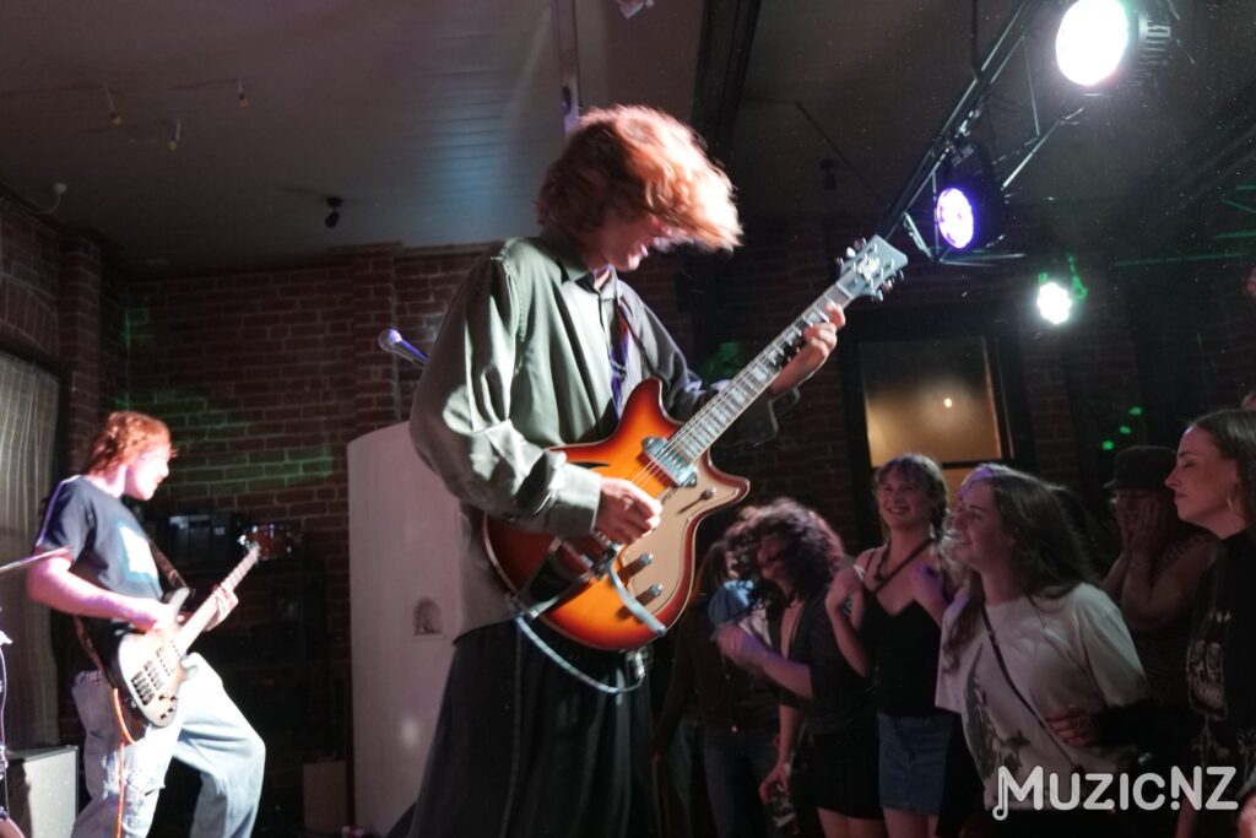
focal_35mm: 31
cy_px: 419
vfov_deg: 42.3
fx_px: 1082
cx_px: 628
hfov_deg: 60.3
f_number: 4.2
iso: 6400
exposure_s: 1/50
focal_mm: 31
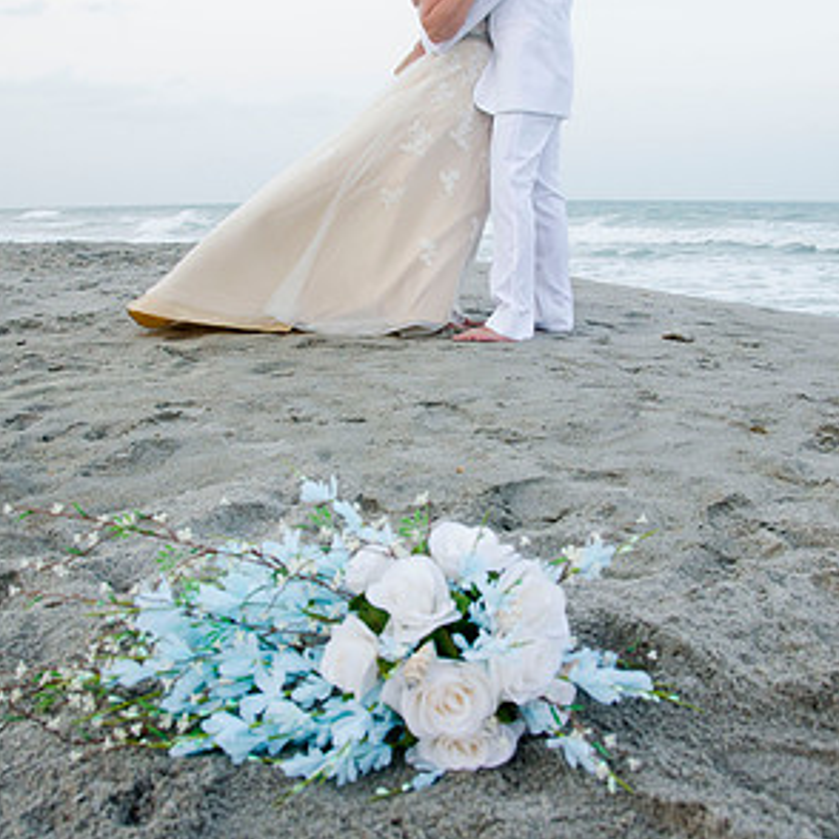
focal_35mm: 35
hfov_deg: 47.2
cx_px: 422
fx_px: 960
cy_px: 365
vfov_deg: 47.1
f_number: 5.6
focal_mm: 18
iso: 200
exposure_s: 1/100
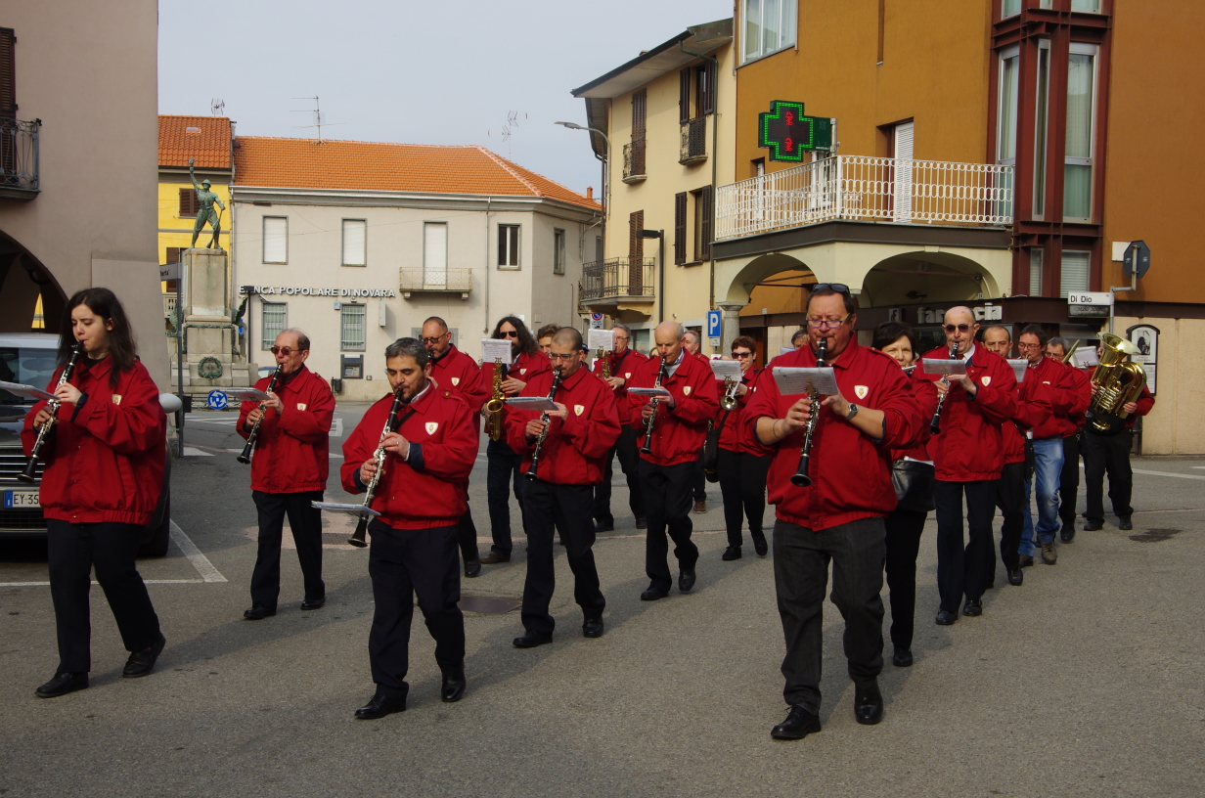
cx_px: 602
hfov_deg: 42.4
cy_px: 399
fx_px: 1553
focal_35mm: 46
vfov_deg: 28.8
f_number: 11
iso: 200
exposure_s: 1/125
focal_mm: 31
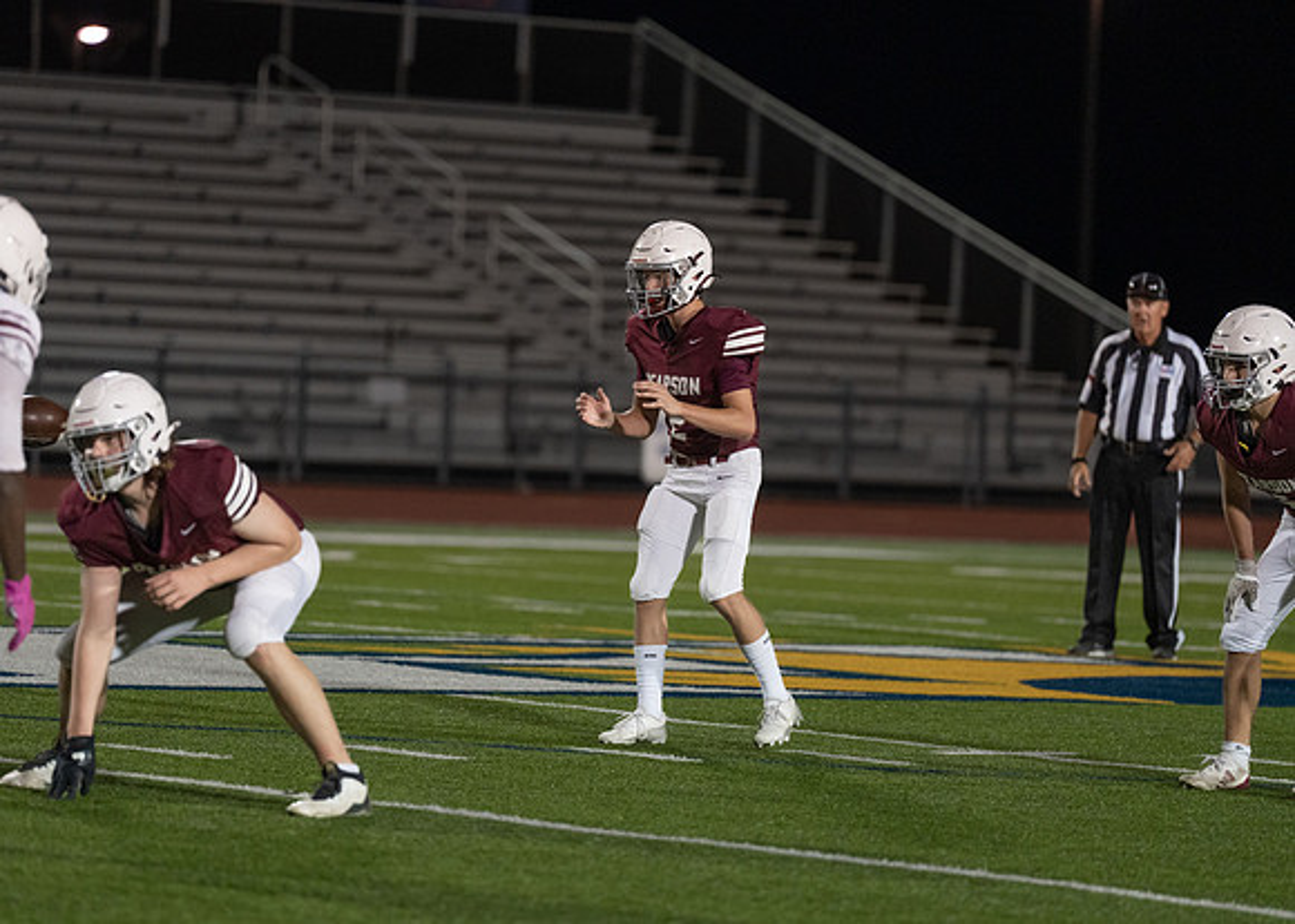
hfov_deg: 8.6
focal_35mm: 233
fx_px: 8570
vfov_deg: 6.2
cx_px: 614
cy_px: 456
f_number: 2.8
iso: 2000
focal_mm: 200
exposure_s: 1/1000
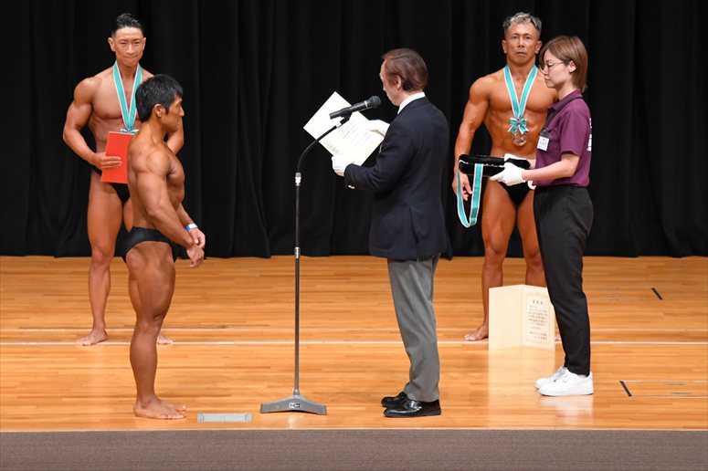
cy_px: 236
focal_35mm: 225
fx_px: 4423
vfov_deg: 6.1
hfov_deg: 9.2
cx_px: 354
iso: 4000
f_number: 5.6
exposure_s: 1/400
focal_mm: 150
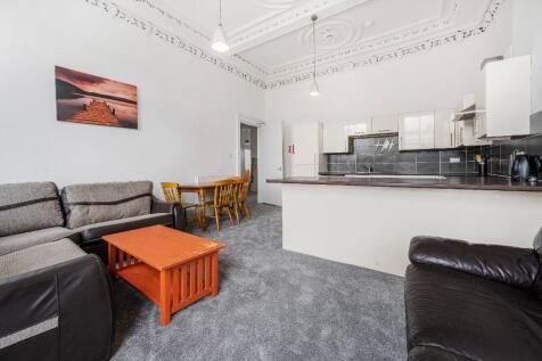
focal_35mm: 14
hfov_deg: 104.3
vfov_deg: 81.2
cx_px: 271
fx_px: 211
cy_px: 180
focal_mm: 14
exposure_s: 1/10
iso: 250
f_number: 11
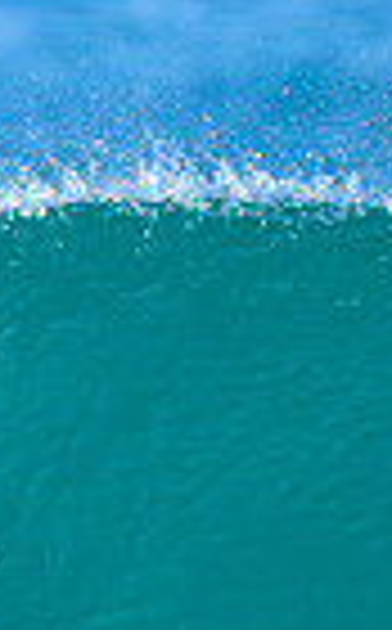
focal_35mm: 4652
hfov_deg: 0.3
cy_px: 509
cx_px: -906
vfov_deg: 0.5
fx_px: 79847
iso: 450
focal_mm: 800
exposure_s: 1/2000
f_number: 6.3
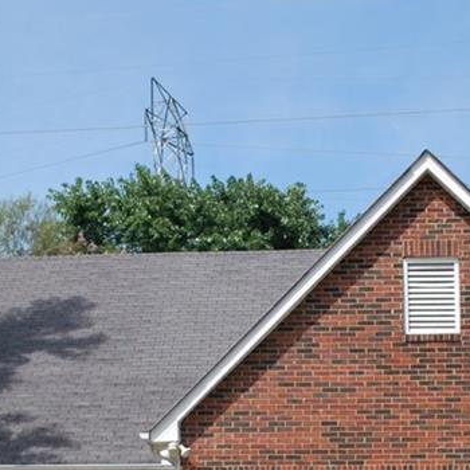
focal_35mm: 97
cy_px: 428
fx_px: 1490
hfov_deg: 17.9
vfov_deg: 17.6
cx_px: 248
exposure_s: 1/250
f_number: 8
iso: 100
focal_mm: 26
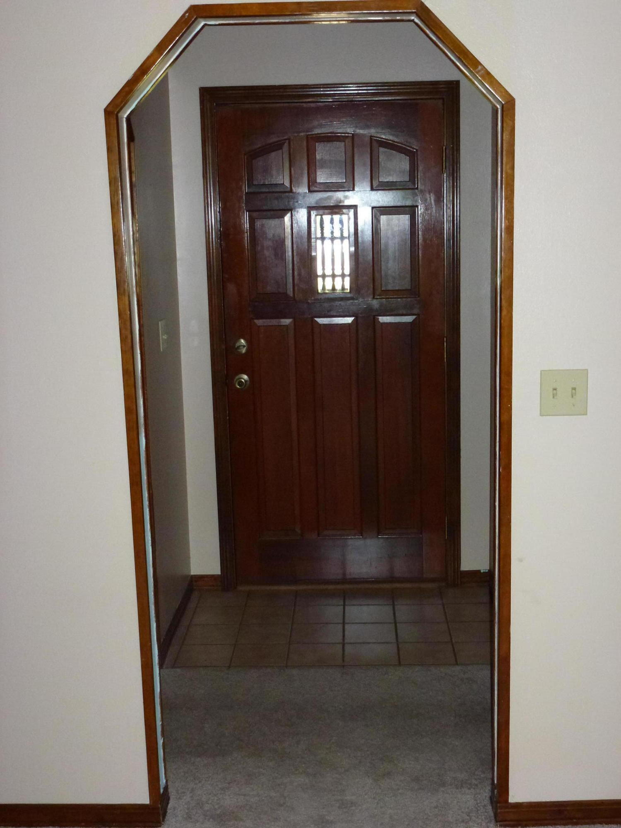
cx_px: 310
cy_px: 414
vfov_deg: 42.1
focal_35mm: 45
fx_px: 1076
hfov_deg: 32.2
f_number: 4
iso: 400
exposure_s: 1/60
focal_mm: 8
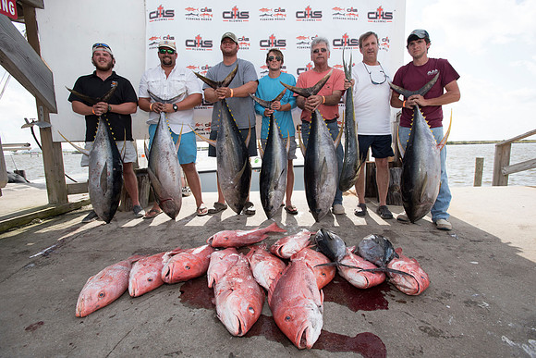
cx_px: 268
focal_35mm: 17
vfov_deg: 70.5
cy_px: 179
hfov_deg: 93.3
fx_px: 253
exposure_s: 1/640
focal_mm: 17
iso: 250
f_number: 5.6
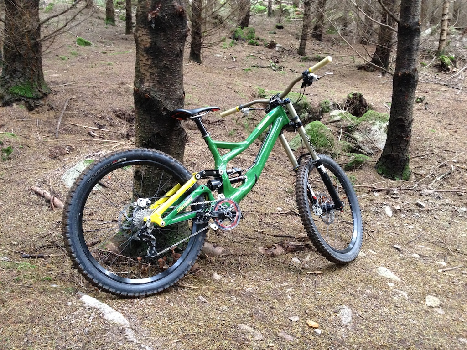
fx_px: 472
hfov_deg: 52.6
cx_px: 234
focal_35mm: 35
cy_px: 175
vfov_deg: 40.7
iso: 250
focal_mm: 4.28
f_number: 2.4
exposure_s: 1/20
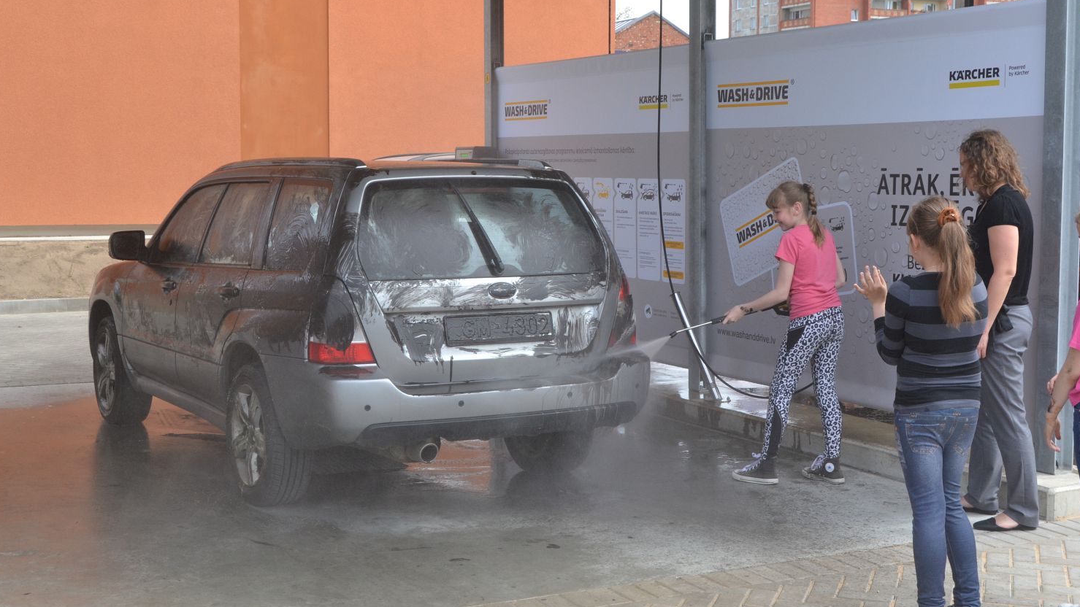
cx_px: 540
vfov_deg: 23.5
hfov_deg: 40.6
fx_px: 1461
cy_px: 274
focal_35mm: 51
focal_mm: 32
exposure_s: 1/200
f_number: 10
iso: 400
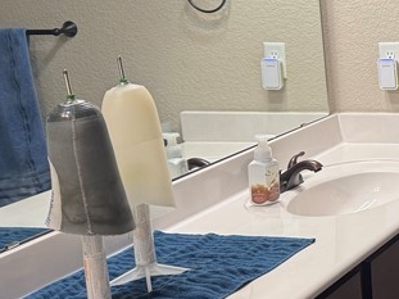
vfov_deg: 18.5
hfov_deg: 20.5
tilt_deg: -7.5
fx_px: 910
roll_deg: +1.4
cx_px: 629
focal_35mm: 79
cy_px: 69
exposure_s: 1/60
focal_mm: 6.76
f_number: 1.78
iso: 100
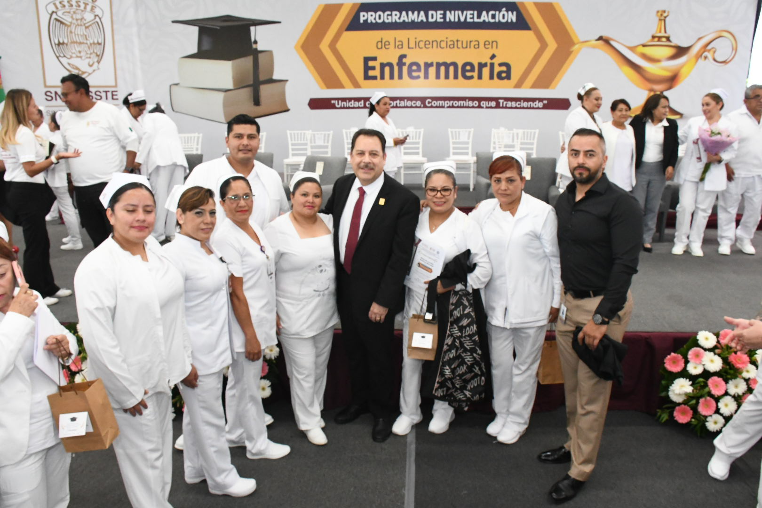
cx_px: 381
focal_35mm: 27
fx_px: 571
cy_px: 254
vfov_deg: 47.9
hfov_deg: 67.4
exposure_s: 1/160
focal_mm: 18
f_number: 13
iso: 5000
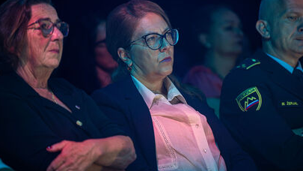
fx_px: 1872
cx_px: 160
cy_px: 68
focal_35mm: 233
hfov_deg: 9.3
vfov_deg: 5.2
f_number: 2.8
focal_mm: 200
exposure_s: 1/250
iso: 2500
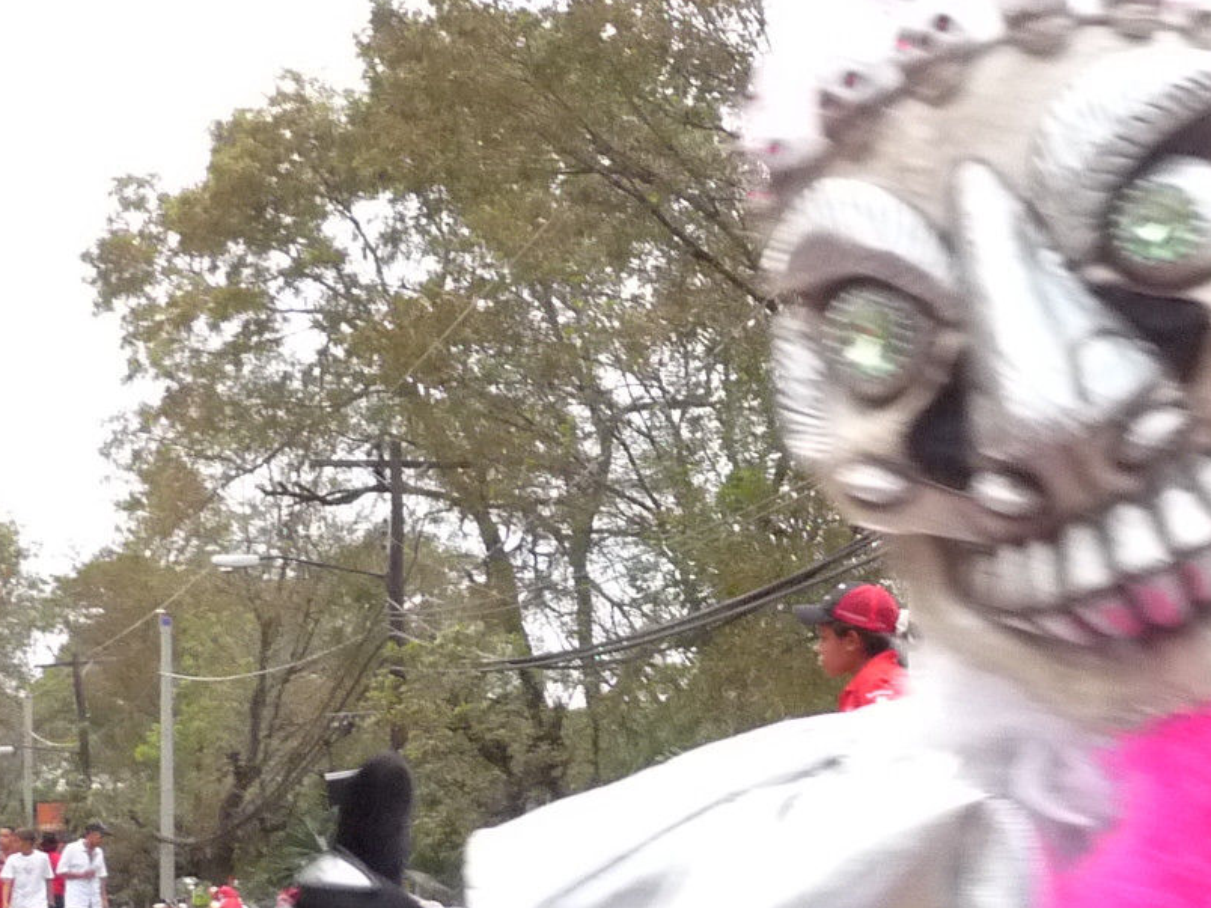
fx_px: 3009
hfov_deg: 22.3
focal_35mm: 86
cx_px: 1032
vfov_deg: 17.1
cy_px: 682
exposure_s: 1/60
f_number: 2.8
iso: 320
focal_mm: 4.8
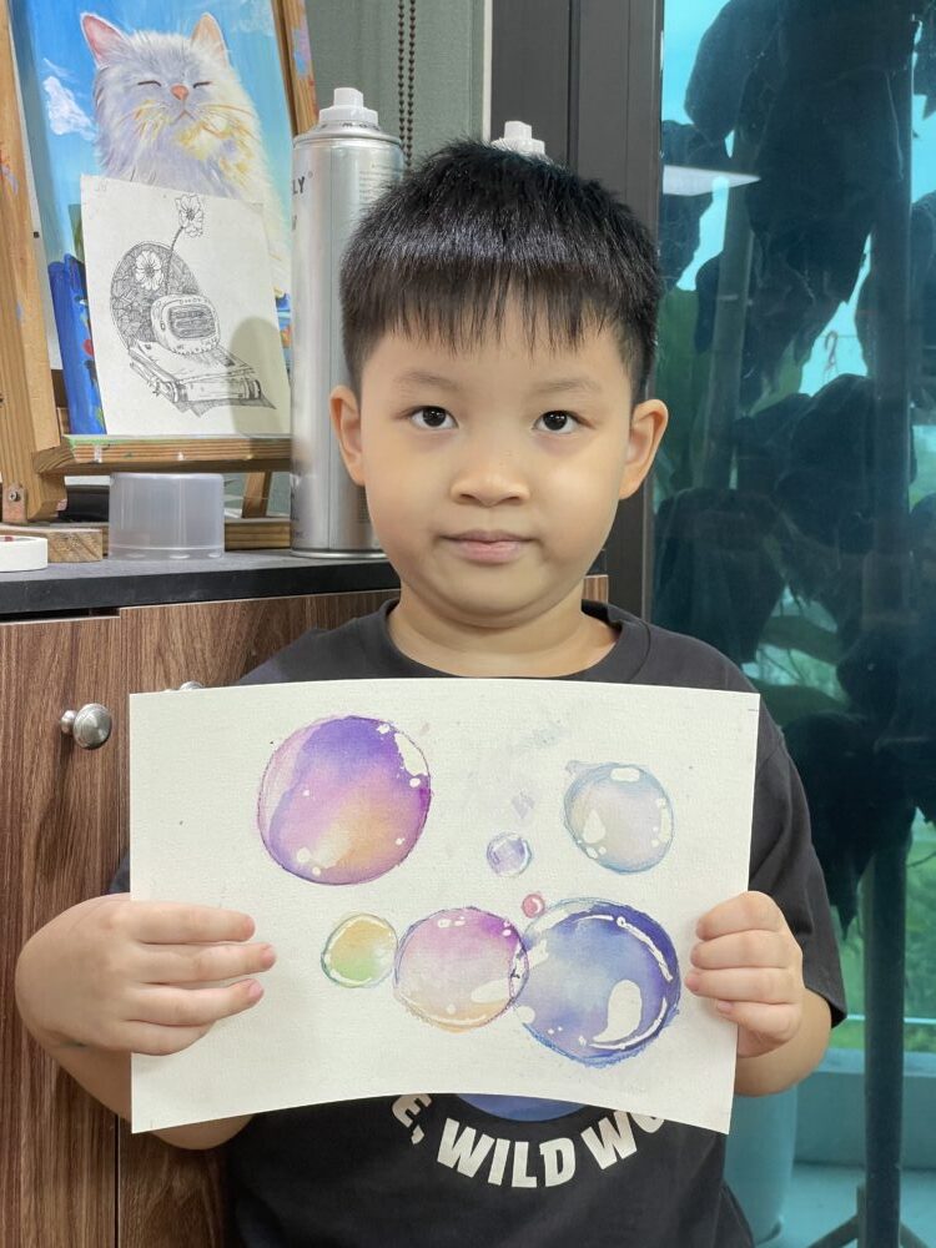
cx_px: 468
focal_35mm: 52
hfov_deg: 28.0
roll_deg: -0.3
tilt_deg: -4.6
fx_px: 1875
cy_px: 624
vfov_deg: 36.8
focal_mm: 6
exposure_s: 1/100
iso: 125
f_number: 2
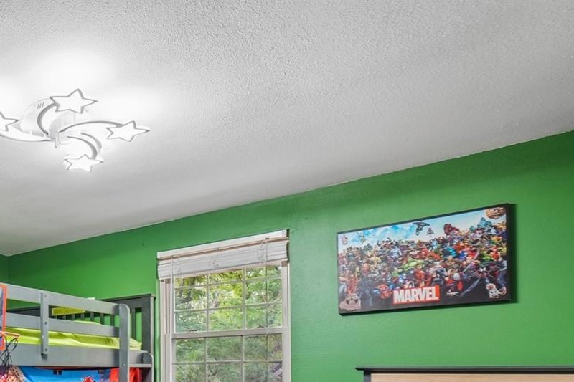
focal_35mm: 30
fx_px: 478
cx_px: 29
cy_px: 381
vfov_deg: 38.7
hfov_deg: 52.2
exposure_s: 1/6
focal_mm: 10
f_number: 8
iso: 400
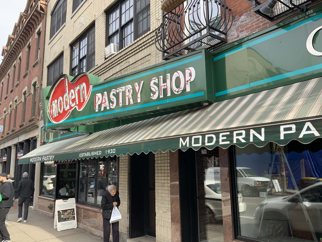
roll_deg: +1.0
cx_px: 161
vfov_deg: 48.2
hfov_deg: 61.7
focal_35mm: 29
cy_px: 121
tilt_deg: +9.3
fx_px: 270
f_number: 1.8
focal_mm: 3
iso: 16
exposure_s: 1/346
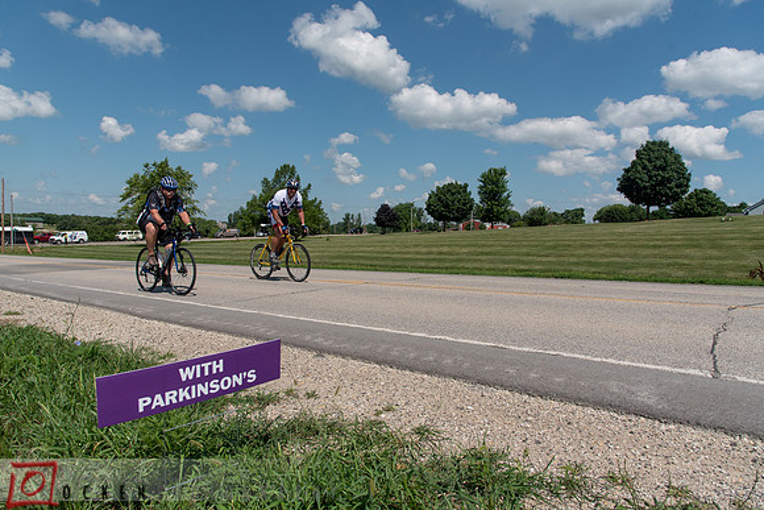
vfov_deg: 53.2
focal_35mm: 24
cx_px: 382
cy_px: 255
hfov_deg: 73.7
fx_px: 509
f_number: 7.1
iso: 200
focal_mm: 24
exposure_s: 1/2000
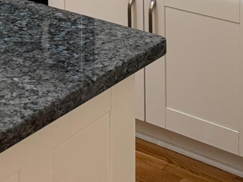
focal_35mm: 97
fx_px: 681
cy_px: -140
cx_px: 2
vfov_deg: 13.7
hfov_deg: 19.7
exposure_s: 1/60
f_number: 1.78
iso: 250
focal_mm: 6.76
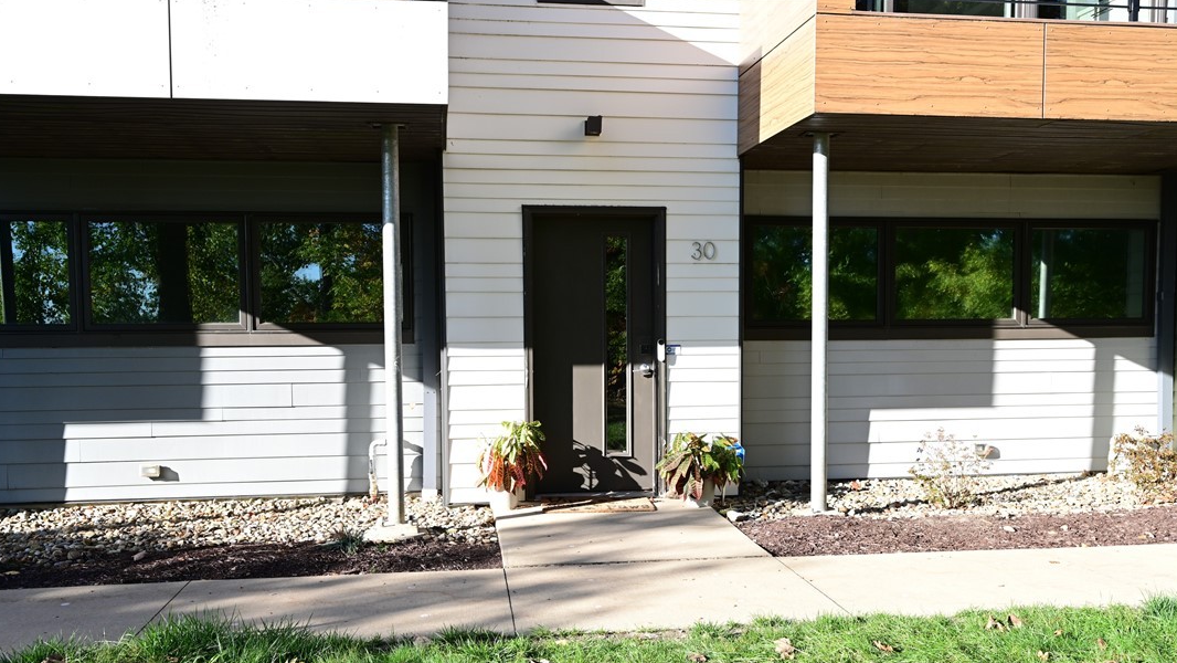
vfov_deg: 36.6
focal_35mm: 32
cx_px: 590
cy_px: 396
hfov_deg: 61.0
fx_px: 999
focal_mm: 30
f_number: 9
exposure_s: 1/200
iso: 400
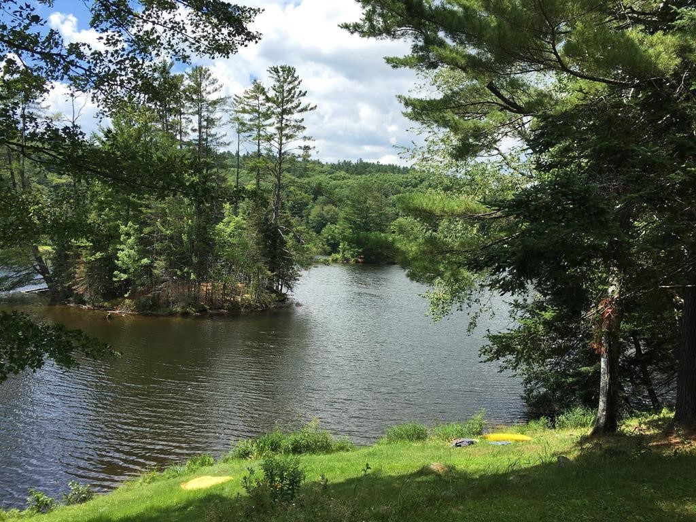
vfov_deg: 48.2
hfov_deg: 61.7
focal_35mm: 29
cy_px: 261
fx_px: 583
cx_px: 348
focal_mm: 4.15
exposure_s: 1/1282
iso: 25
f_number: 2.2
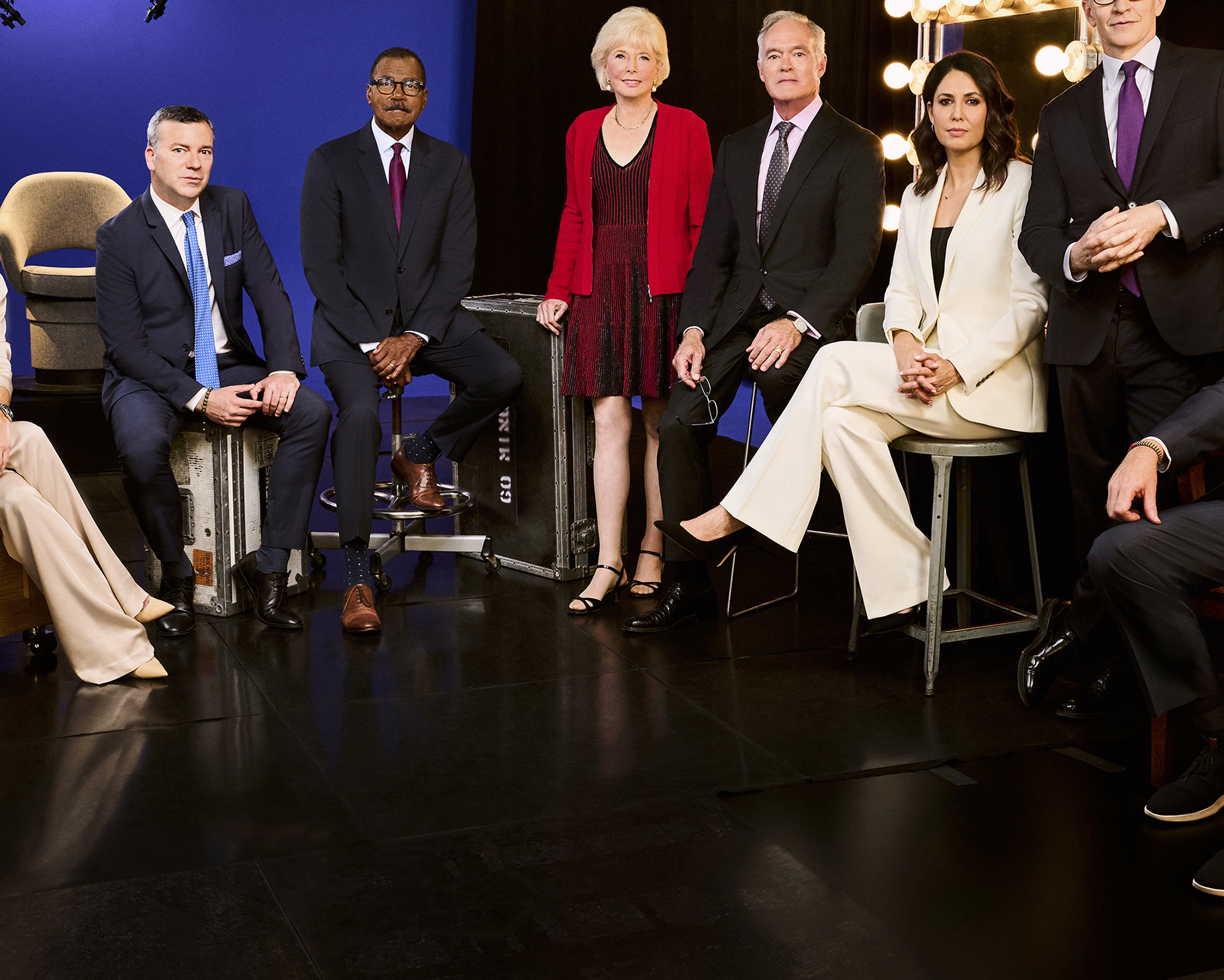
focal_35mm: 50
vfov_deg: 30.2
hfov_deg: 37.3
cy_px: 379
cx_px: 676
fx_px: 1812
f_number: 8
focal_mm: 36
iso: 2000
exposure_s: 1/160
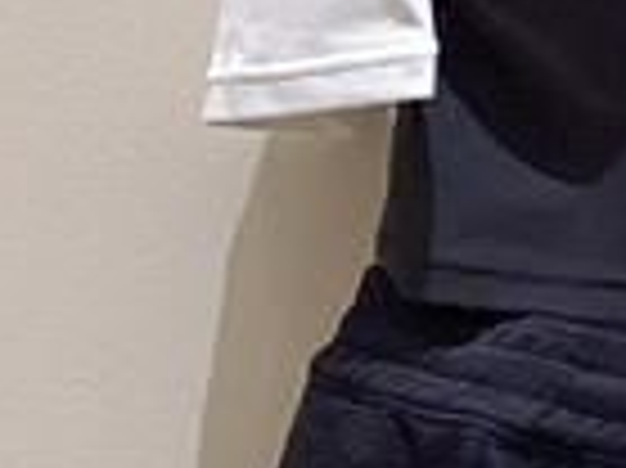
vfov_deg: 6.7
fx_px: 4029
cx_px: 1414
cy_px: 230
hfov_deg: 8.3
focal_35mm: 223
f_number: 2.4
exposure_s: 1/50
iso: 100
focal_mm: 3.3
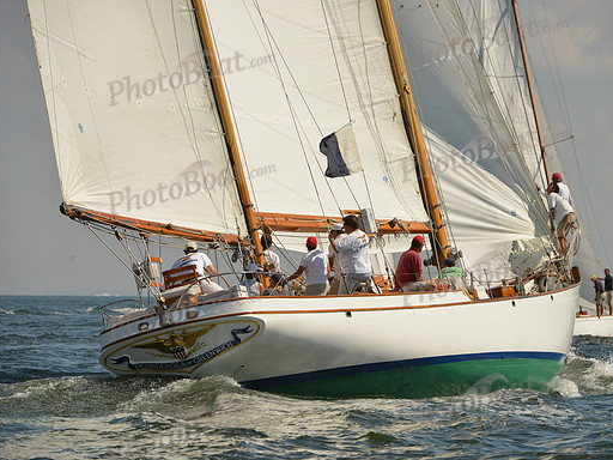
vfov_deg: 6.8
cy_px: 231
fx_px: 3860
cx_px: 339
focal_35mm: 218
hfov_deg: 9.1
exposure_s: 1/800
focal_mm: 200
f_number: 9
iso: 400
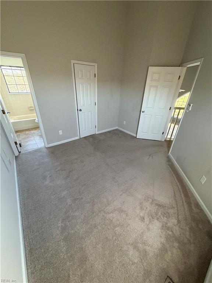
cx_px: 106
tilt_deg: -28.3
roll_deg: -2.0
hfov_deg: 85.7
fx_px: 114
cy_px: 142
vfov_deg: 102.1
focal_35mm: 14
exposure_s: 1/60
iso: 320
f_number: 2.2
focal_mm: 2.22
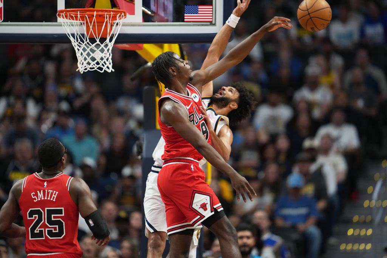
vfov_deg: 3.4
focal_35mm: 400
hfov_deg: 5.2
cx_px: 194
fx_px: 4298
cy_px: 129
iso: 5000
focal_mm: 400
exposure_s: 1/1600
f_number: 2.8
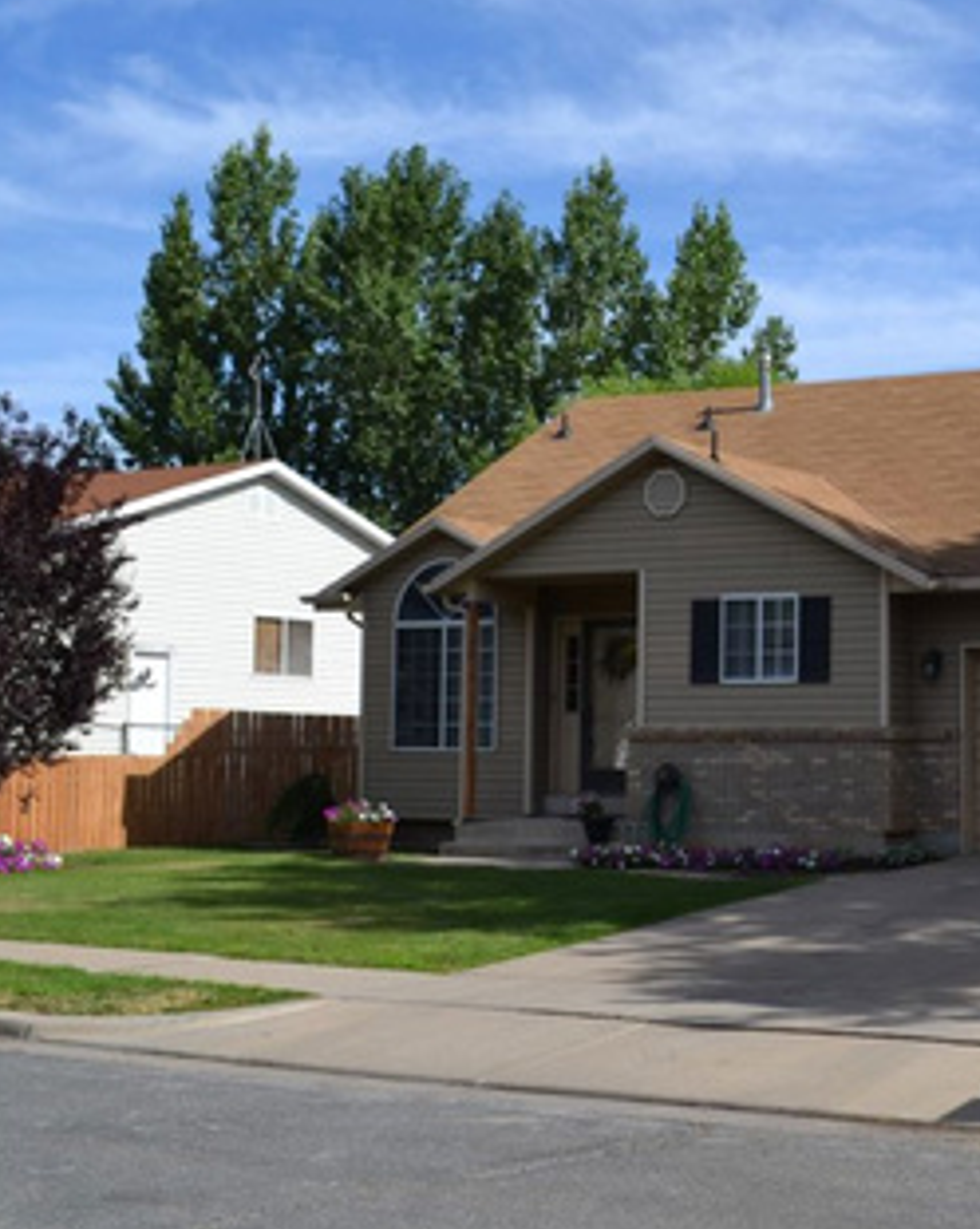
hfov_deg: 25.1
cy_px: 589
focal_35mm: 58
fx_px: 2107
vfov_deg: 32.5
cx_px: 937
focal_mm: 20
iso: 100
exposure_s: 1/250
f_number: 8
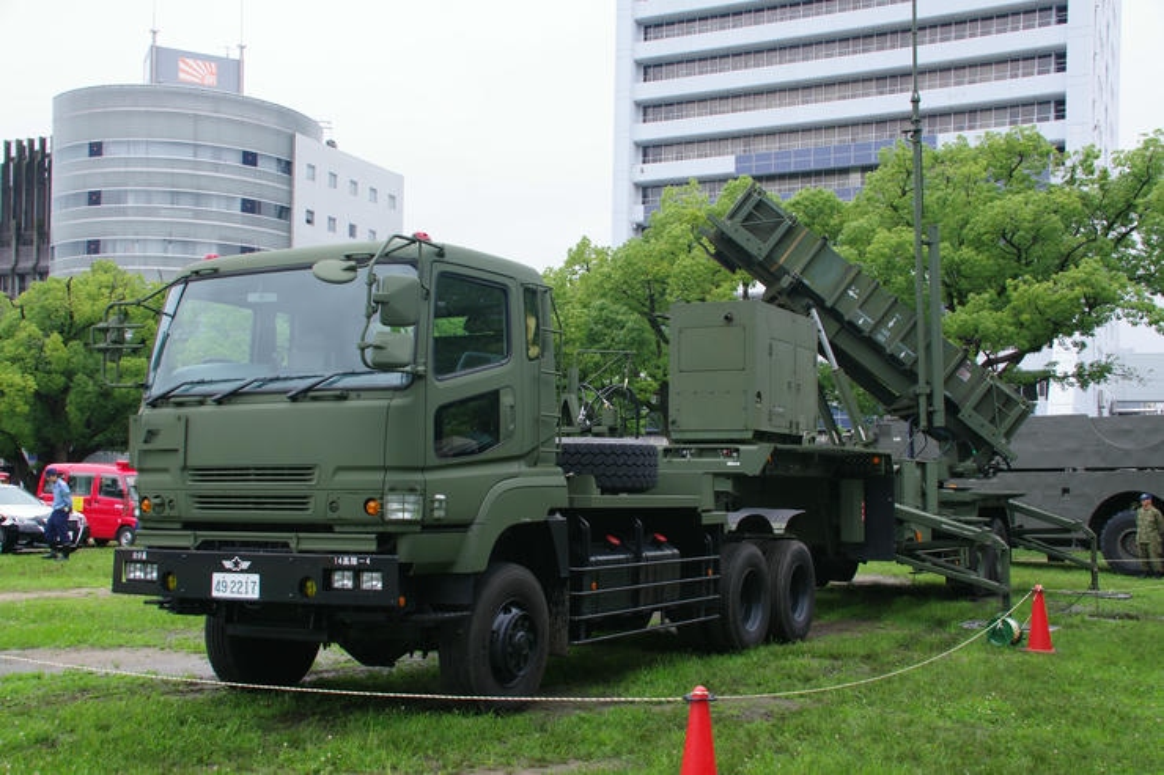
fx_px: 1390
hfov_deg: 45.4
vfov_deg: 31.2
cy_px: 388
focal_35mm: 43
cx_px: 582
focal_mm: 28
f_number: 8
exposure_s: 1/250
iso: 500
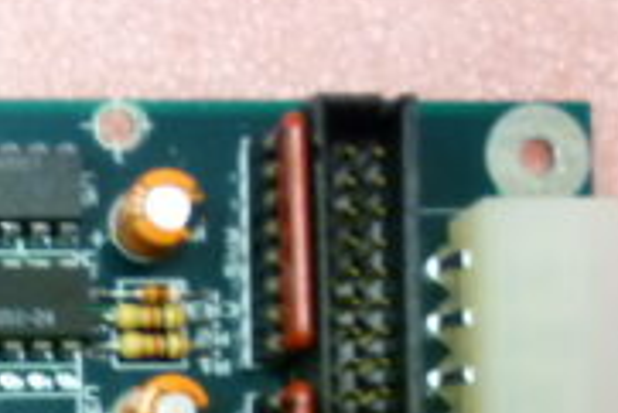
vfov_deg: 12.9
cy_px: 635
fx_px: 1718
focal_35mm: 100
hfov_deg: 18.6
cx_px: -242
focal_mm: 5.2
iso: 400
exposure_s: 1/8
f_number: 3.3
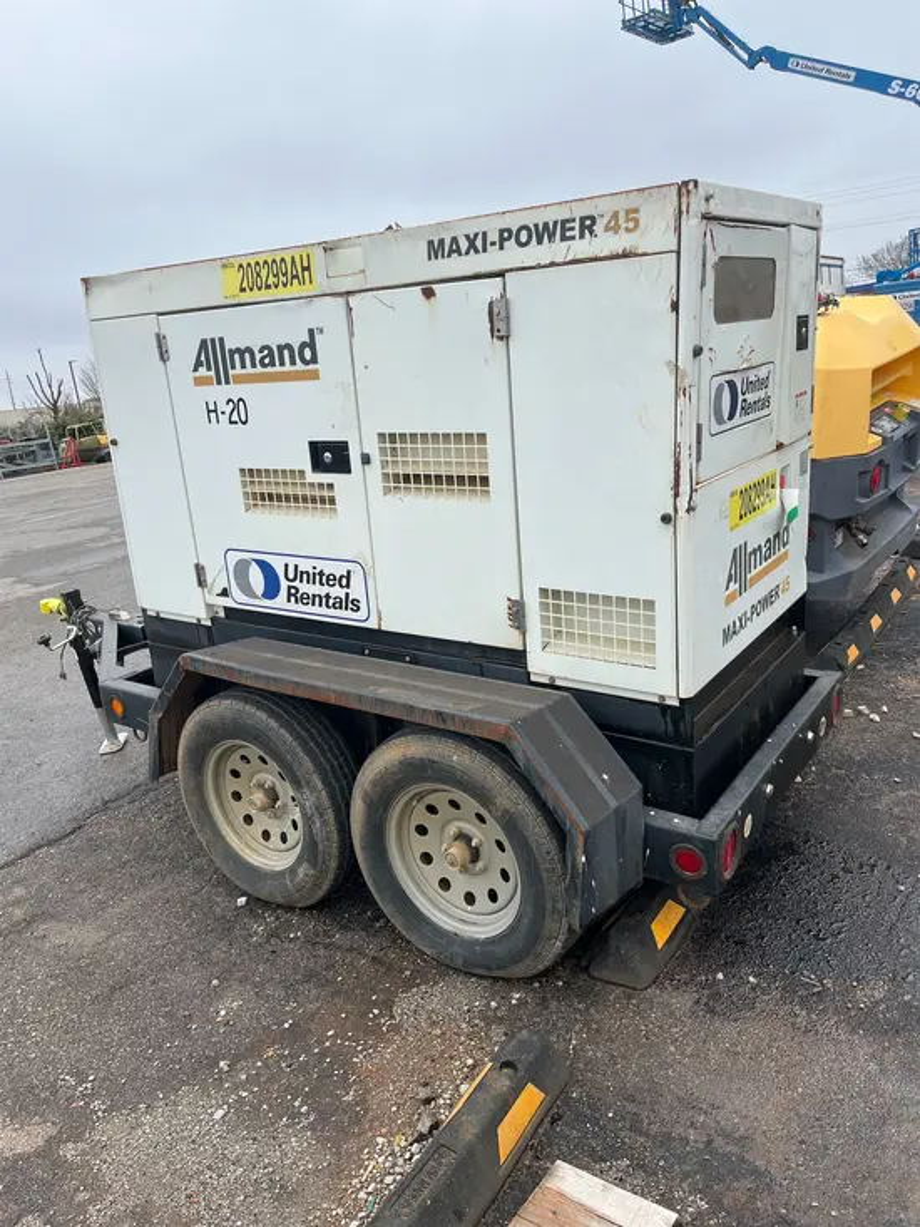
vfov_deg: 67.3
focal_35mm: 26
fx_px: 921
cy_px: 614
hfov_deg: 53.1
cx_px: 460
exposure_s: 1/992
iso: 50
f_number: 1.6
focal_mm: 5.1
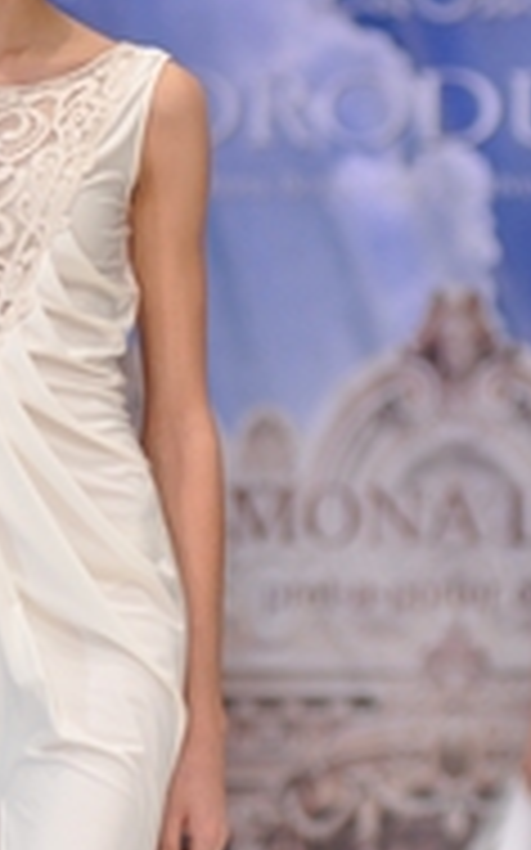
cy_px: 706
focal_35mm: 470
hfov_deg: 2.8
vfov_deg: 4.5
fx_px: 10891
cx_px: 119
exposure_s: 1/250
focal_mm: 112
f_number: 3.2
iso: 640
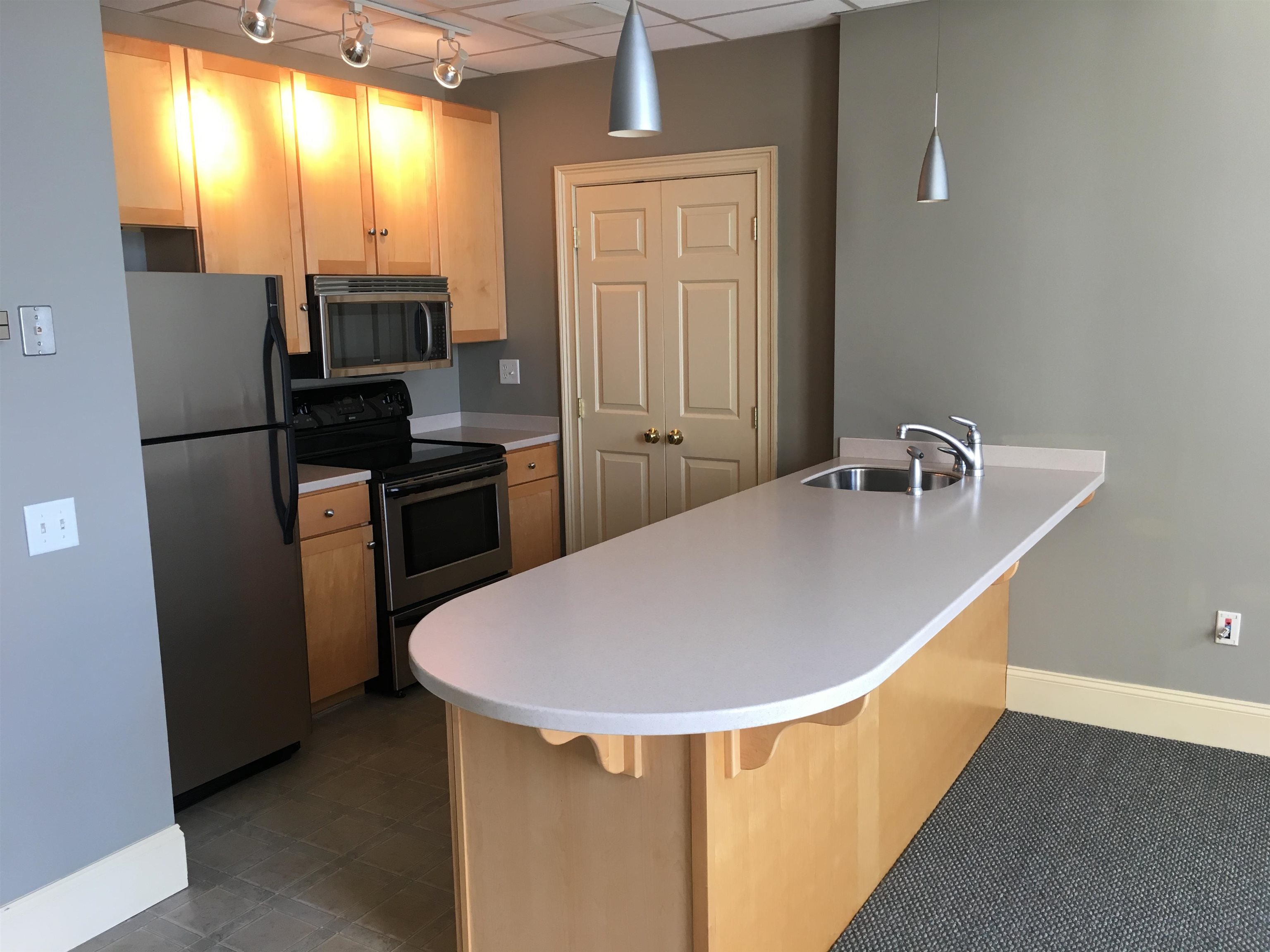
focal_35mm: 29
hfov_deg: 61.7
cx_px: 635
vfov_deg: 48.2
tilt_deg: -10.8
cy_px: 476
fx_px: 1064
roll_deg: +0.7
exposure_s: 1/30
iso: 25
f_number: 2.2
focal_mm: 4.15
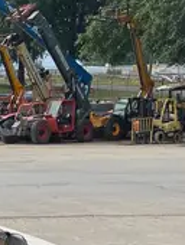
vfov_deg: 16.9
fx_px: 796
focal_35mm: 112
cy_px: 279
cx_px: -114
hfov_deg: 12.4
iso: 50
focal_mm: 5.1
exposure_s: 1/1175
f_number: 1.6
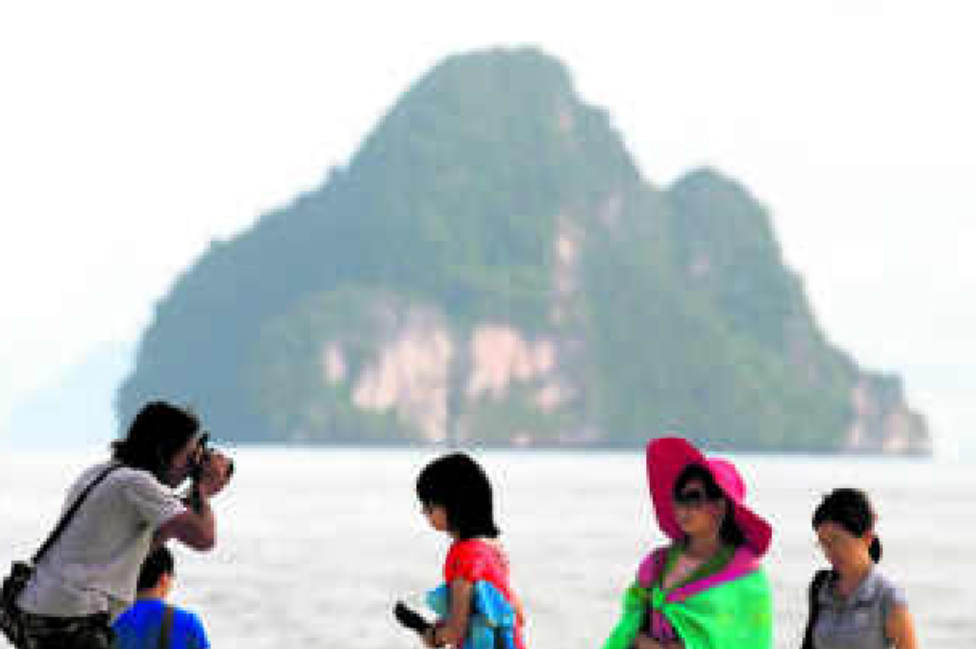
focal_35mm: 1962
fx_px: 53161
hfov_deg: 1.1
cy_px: 484
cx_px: 180
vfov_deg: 0.7
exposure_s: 1/1000
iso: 100
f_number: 6.3
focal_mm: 300
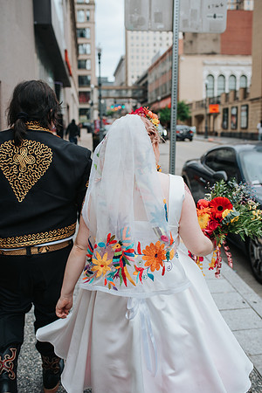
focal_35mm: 35
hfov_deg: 37.9
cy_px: 196
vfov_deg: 54.4
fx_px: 382
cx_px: 131
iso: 250
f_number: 3.5
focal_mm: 35
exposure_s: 1/1250
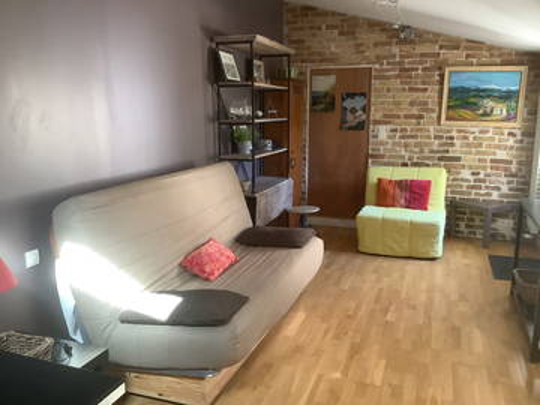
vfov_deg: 45.4
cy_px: 202
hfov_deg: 58.4
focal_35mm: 31
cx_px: 270
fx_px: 484
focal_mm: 3.3
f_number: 2.4
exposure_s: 1/50
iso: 320
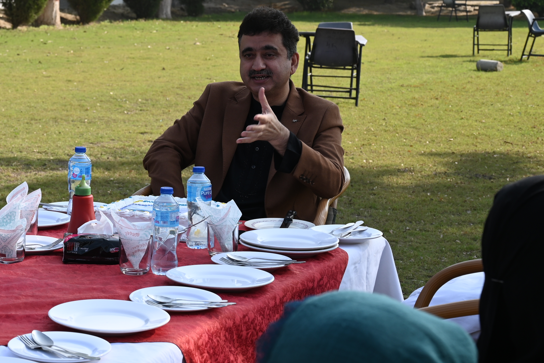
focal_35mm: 105
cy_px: 73
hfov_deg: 19.1
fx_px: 1587
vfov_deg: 13.0
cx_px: 41
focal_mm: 51
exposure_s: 1/200
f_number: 7.1
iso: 100
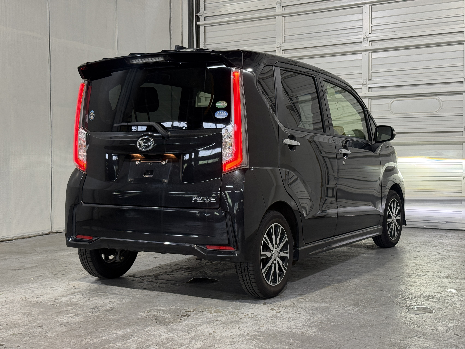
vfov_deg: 30.3
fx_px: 645
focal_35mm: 48
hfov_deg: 39.7
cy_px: 174
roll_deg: -0.2
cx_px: 232
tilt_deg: -2.1
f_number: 1.78
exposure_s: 1/60
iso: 125
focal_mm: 6.76
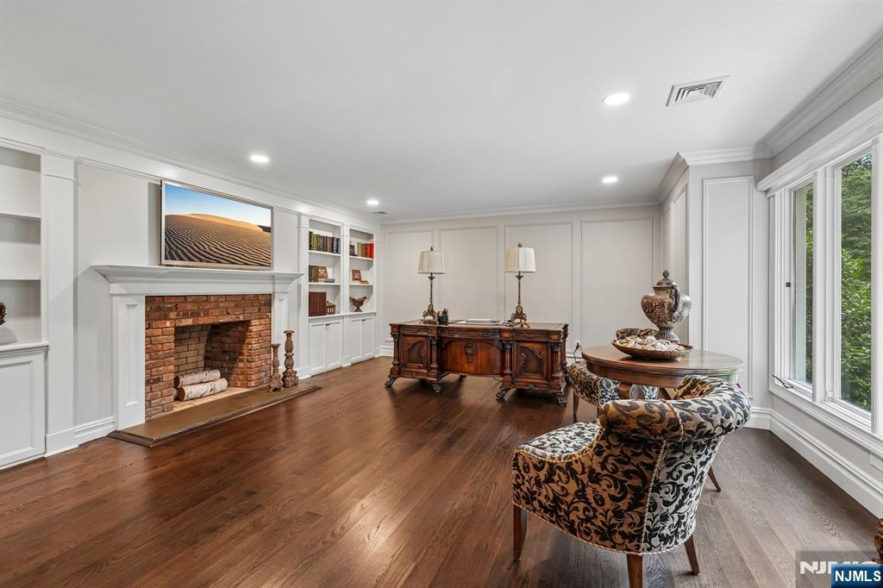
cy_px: 294
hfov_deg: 95.0
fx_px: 405
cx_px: 442
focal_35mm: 16
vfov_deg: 72.0
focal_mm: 16.5
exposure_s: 1/8
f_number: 8
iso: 400
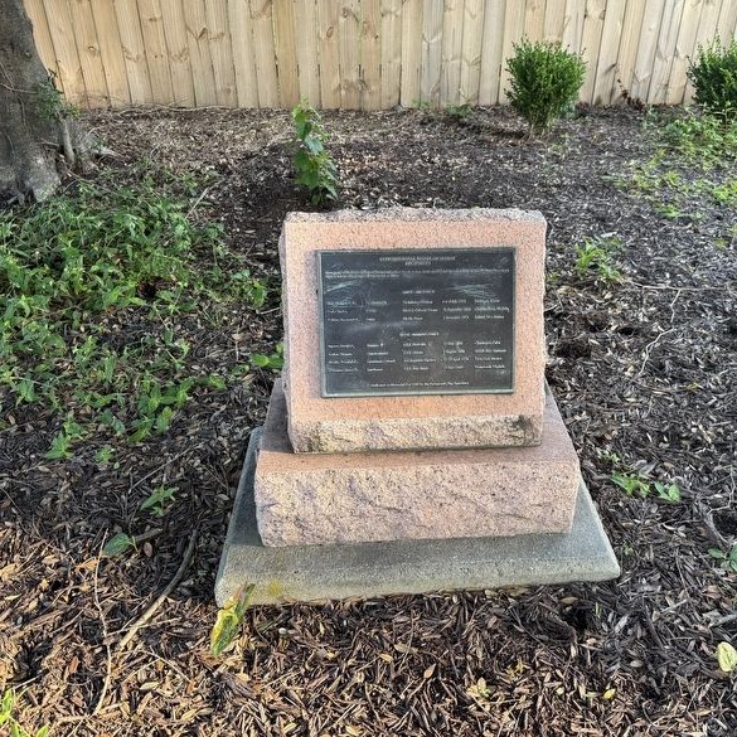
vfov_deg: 55.6
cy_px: 370
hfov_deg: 55.3
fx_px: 699
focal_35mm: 29
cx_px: 431
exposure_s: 1/161
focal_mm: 6.76
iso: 64
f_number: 1.78
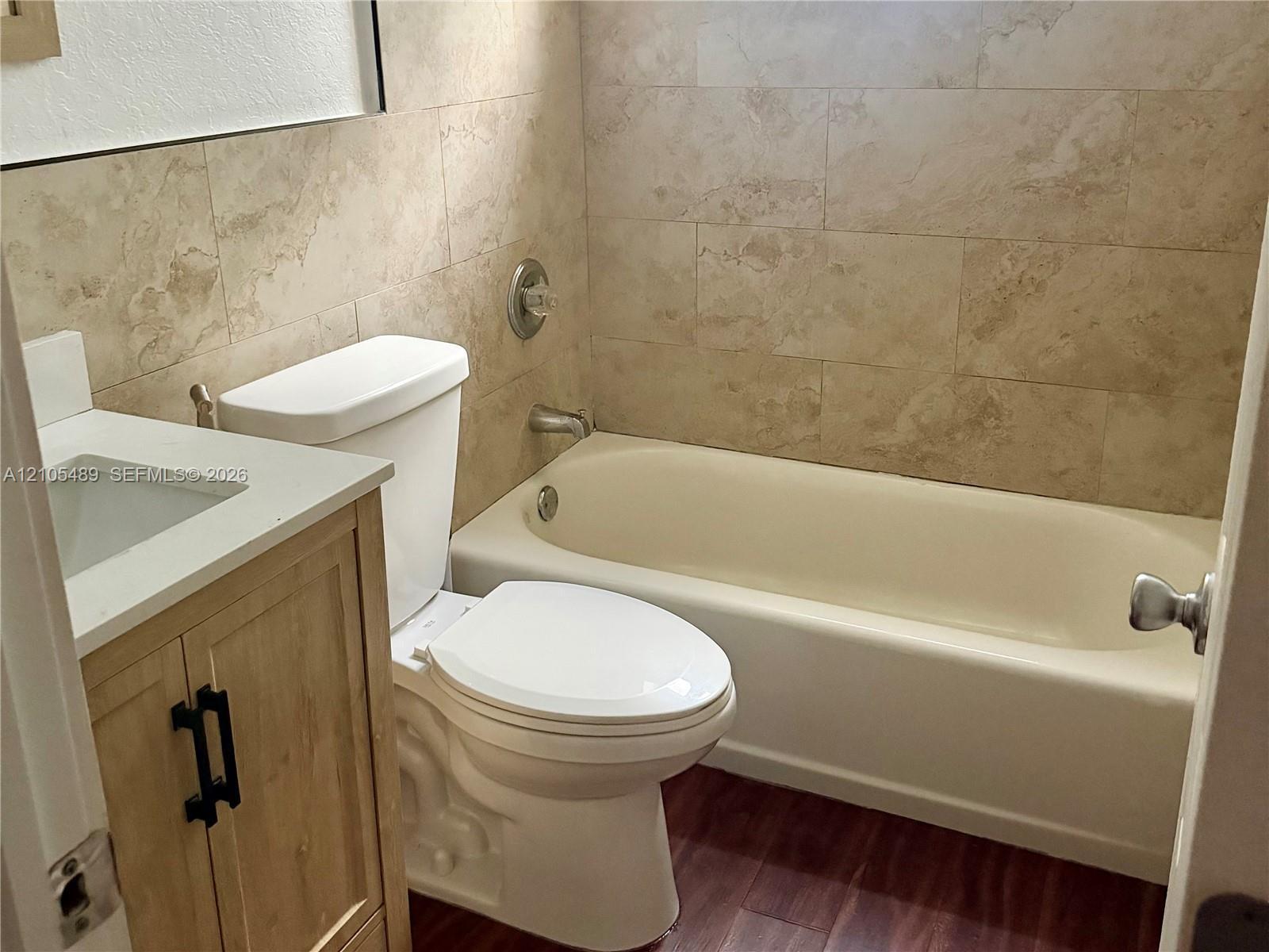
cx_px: 634
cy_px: 476
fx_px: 880
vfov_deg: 56.8
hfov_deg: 71.6
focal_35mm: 24
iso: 1000
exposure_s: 1/40
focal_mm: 6.76
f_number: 1.78
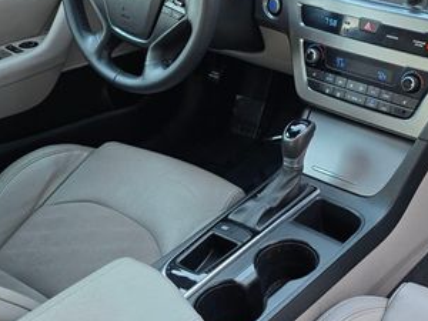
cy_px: 127
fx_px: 606
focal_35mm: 49
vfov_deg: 29.6
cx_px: 352
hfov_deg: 37.3
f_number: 1.7
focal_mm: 6.3
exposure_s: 1/120
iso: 200
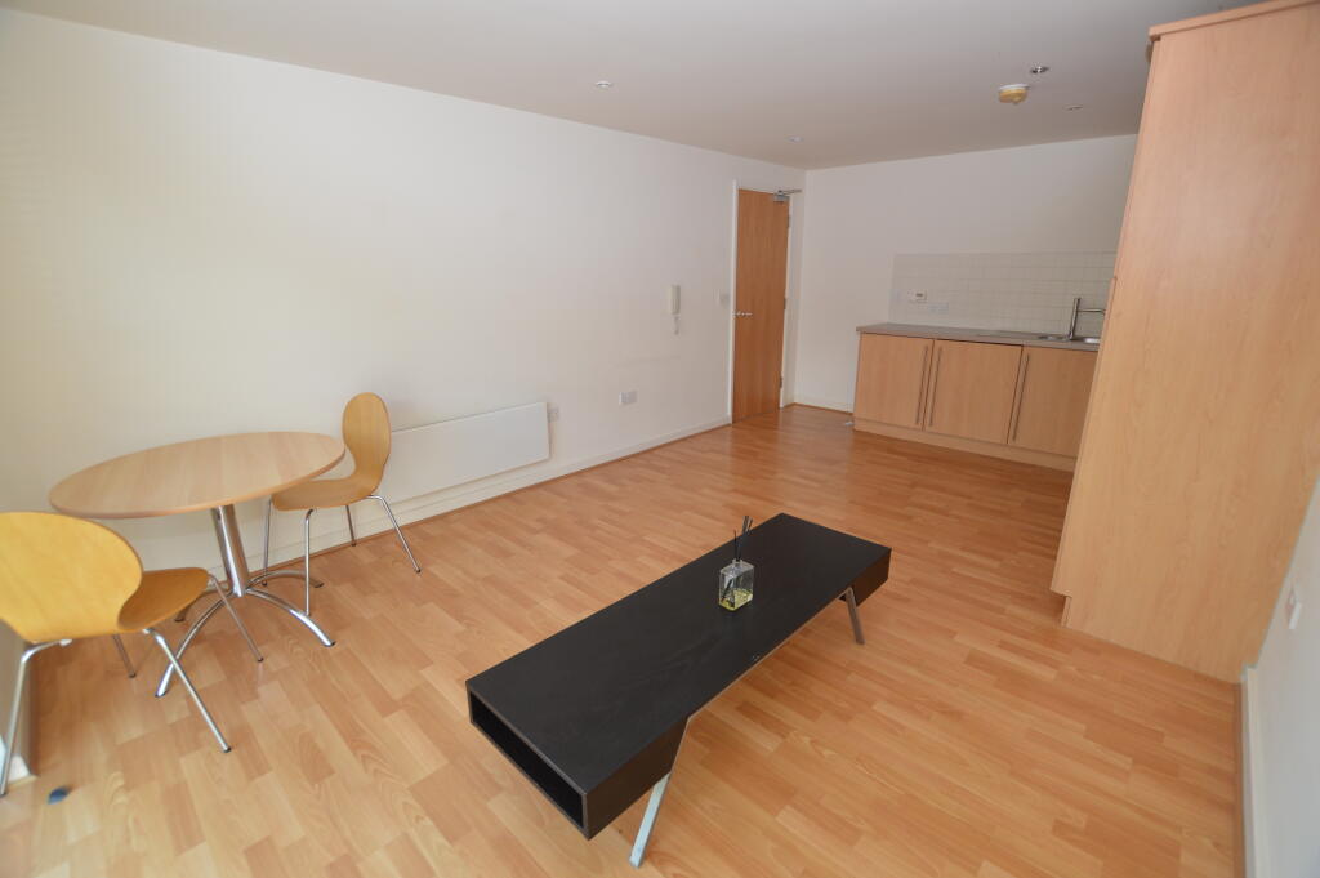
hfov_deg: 100.4
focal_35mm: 15
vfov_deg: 77.2
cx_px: 660
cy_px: 439
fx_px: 550
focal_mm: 10
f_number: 4.5
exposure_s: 1/80
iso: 400
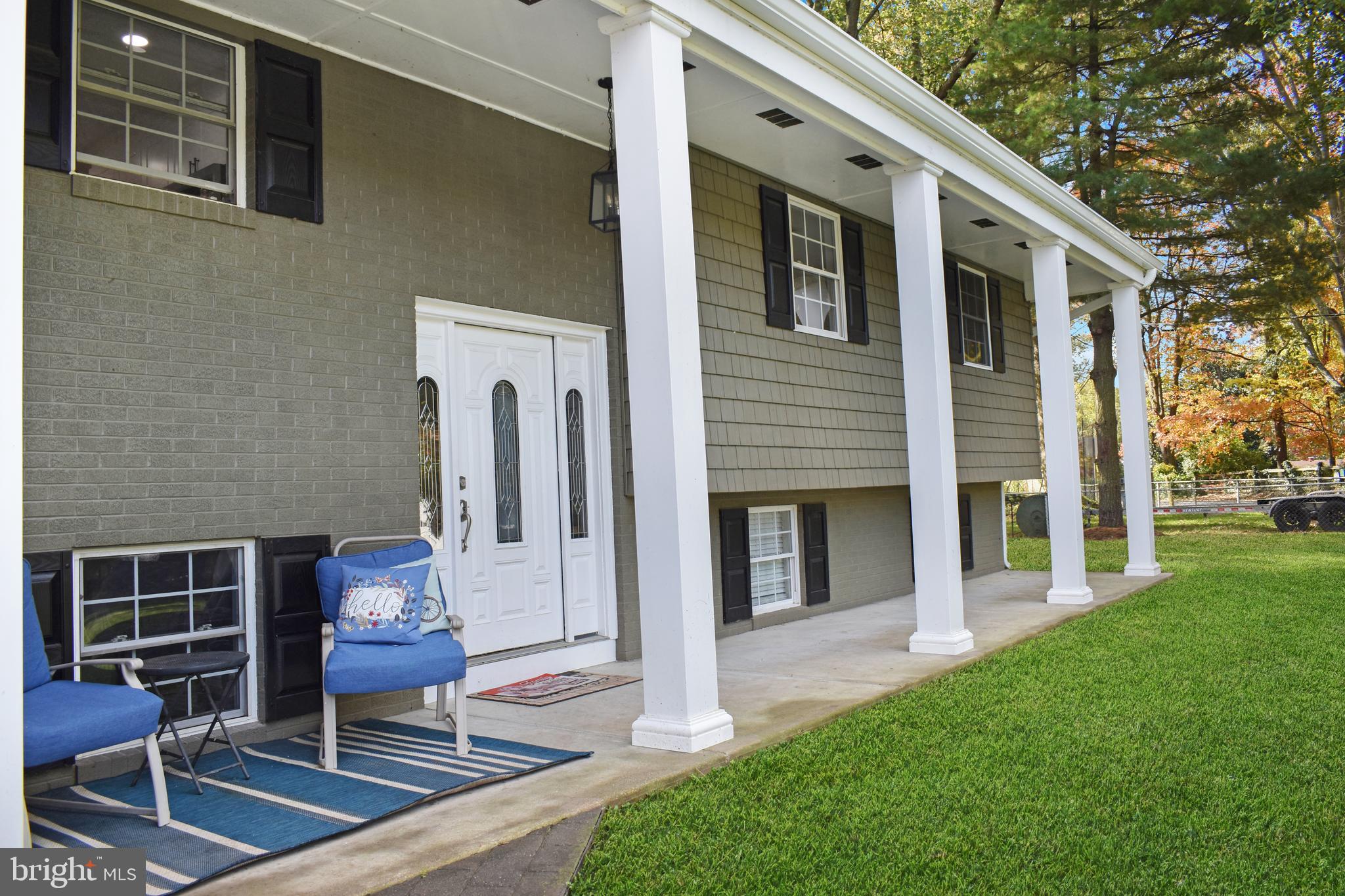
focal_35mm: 27
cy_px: 448
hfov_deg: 67.4
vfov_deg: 47.9
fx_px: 1009
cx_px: 672
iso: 220
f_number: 5.6
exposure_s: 1/250
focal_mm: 18
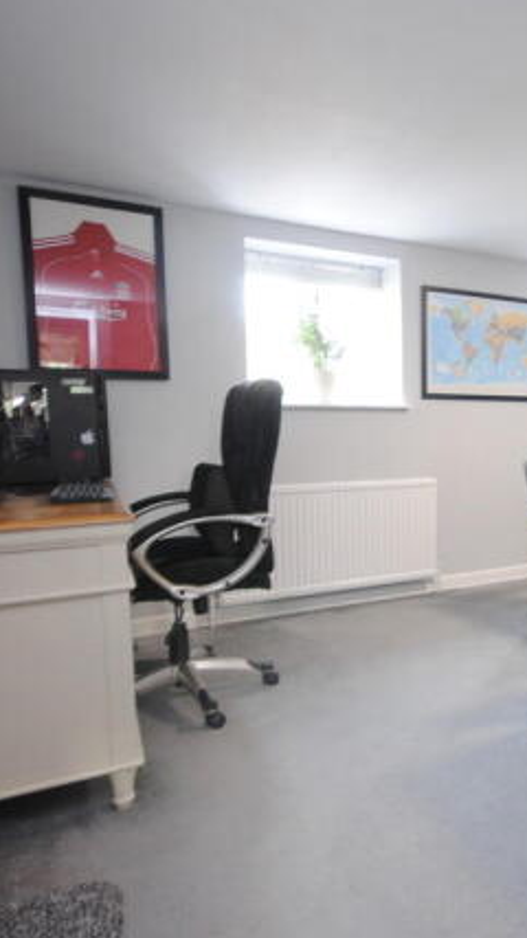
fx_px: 597
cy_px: 469
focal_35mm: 24
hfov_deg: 45.0
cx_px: 431
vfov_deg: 76.3
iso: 400
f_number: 4
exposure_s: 1/13
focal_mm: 10
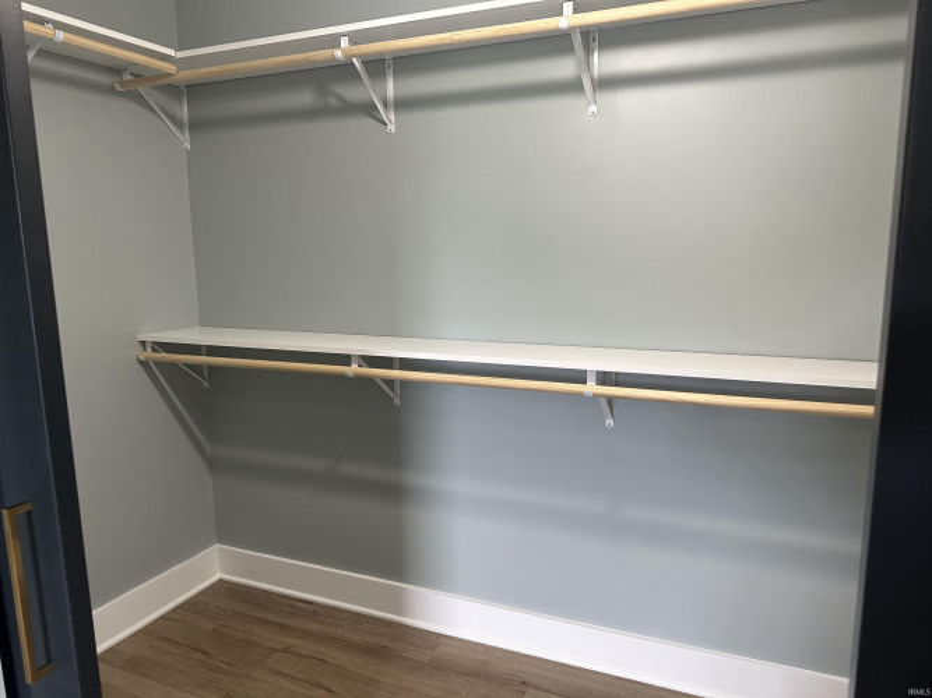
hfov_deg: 71.6
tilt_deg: -10.4
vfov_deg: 56.8
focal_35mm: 24
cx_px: 466
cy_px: 349
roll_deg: -0.2
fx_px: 646
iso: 200
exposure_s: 1/120
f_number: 1.78
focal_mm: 6.86
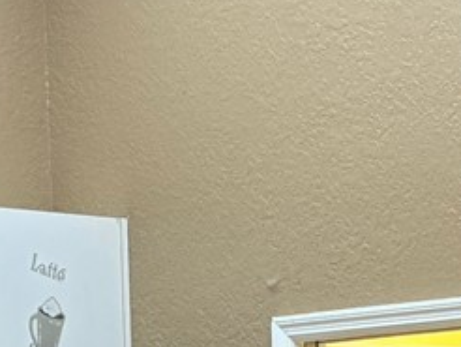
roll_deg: +0.6
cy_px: 531
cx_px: 279
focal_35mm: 169
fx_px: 2253
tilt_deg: -2.0
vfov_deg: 8.6
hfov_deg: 11.7
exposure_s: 1/60
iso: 125
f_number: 1.6
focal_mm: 5.96
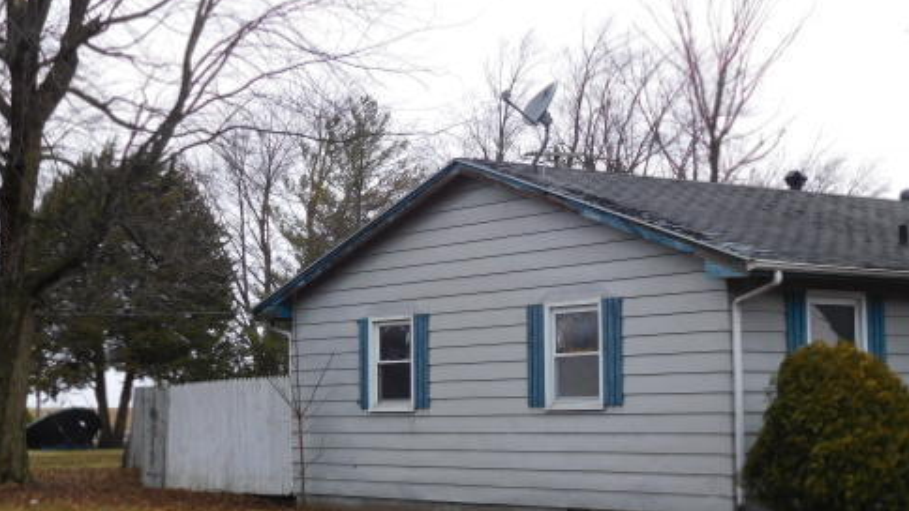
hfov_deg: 29.4
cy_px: 287
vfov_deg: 16.7
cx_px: 432
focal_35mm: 72
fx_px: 1735
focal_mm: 8.9
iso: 125
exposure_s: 1/80
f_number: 4.1
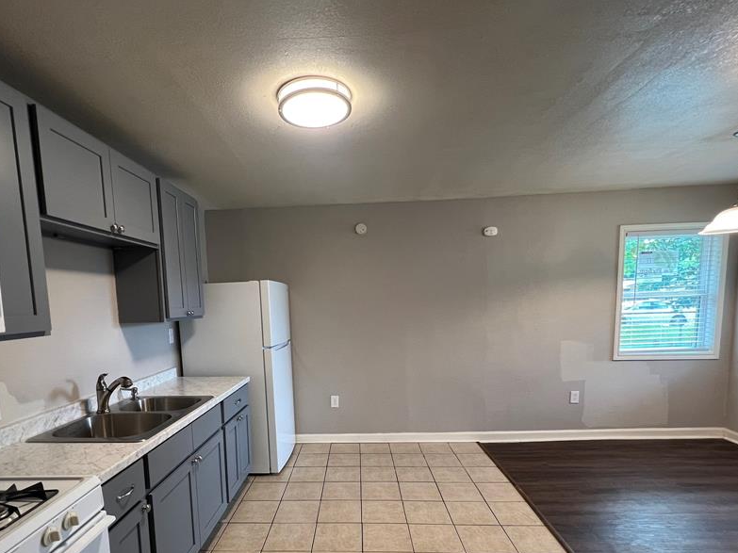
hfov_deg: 90.8
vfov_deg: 73.4
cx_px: 337
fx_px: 362
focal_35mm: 17
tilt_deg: -7.5
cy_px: 346
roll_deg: +1.1
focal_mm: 1.57
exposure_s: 1/60
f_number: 1.8
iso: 200
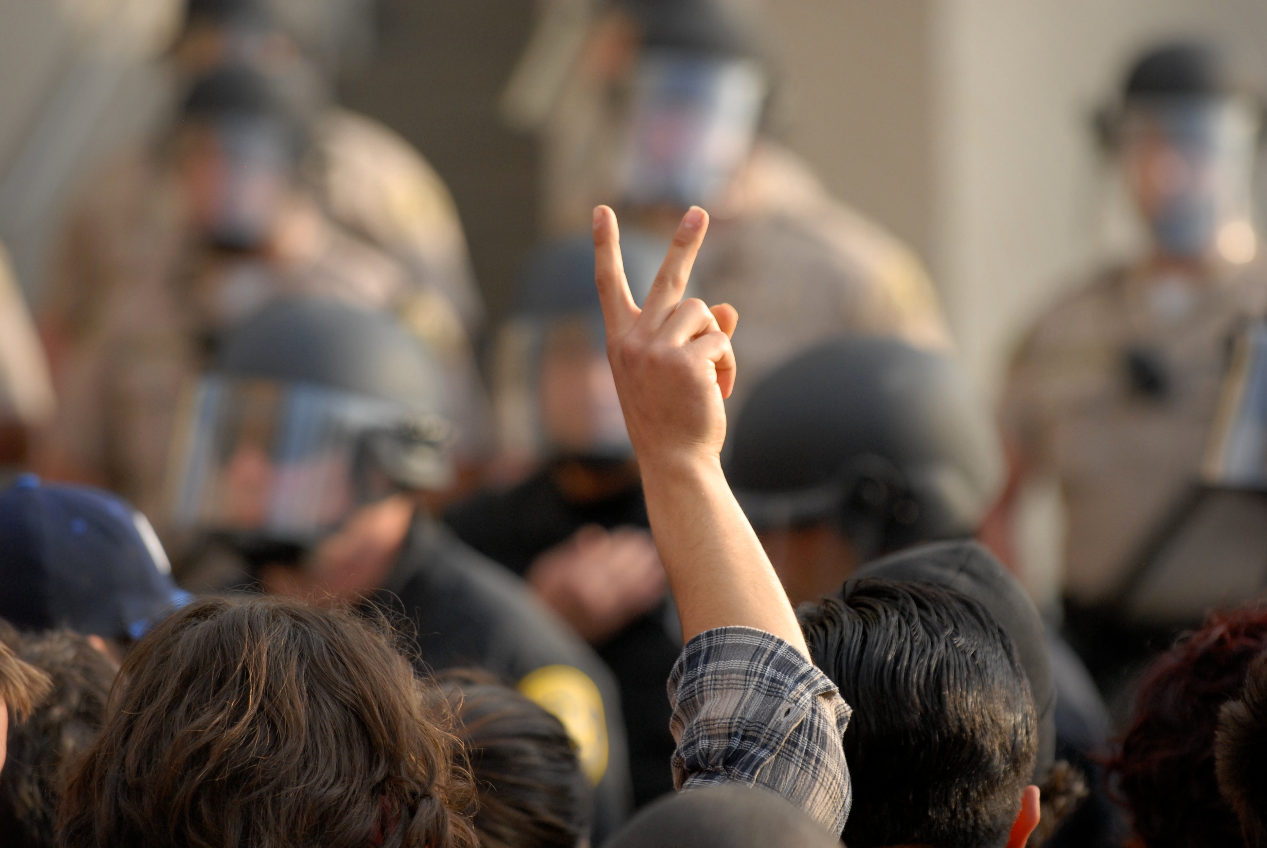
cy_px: 424
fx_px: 10571
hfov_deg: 6.9
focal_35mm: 300
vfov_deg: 4.6
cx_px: 634
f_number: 3.5
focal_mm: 200
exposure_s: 1/500
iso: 400
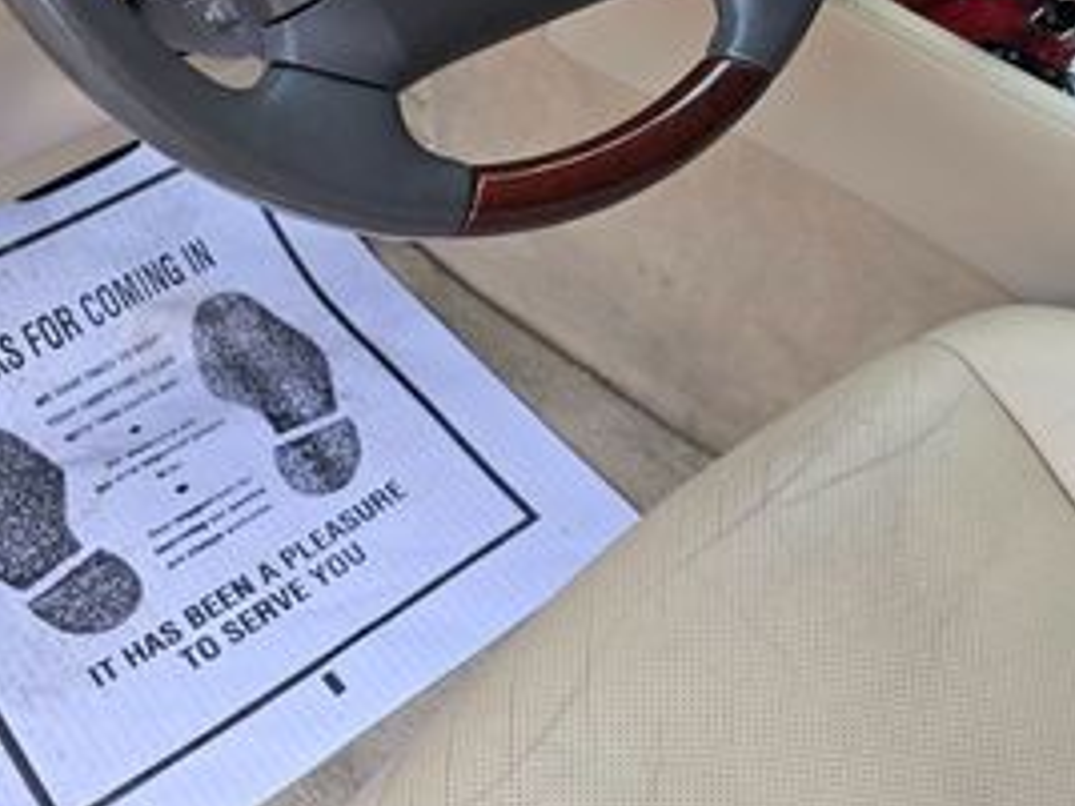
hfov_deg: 34.1
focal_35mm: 55
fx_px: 1708
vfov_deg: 25.3
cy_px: 8
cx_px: 830
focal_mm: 6.3
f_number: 1.7
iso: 320
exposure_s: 1/120
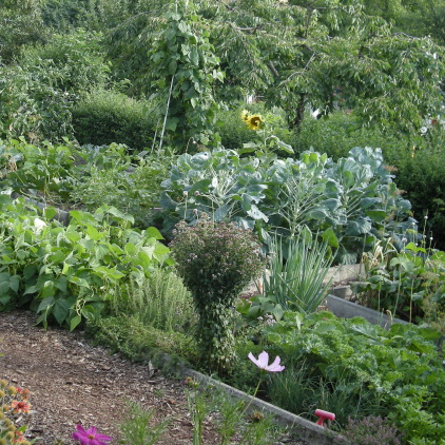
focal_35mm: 62
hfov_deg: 27.7
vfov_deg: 27.5
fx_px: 902
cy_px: 140
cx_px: 180
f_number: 2.8
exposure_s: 1/160
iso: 64
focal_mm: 7.9
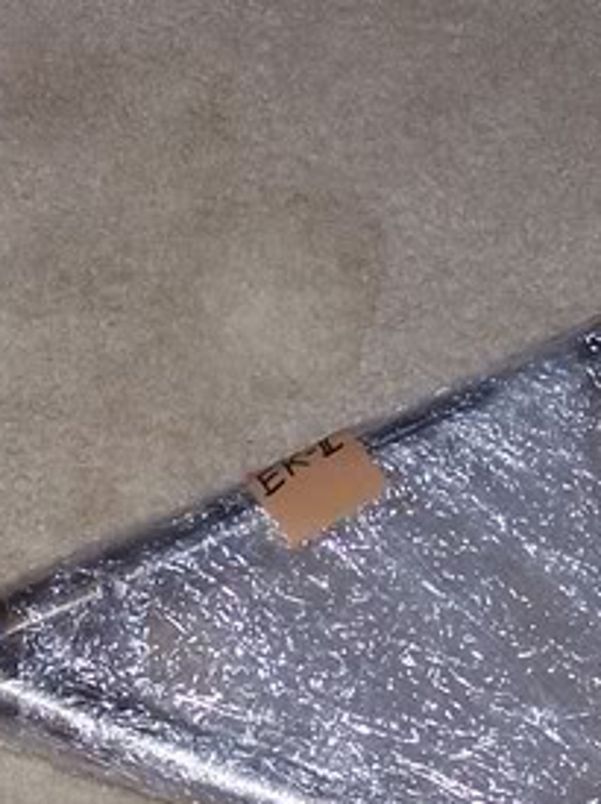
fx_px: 3455
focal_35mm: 149
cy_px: 646
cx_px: -41
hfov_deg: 9.8
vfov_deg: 13.2
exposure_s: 1/60
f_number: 3.2
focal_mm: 8.5
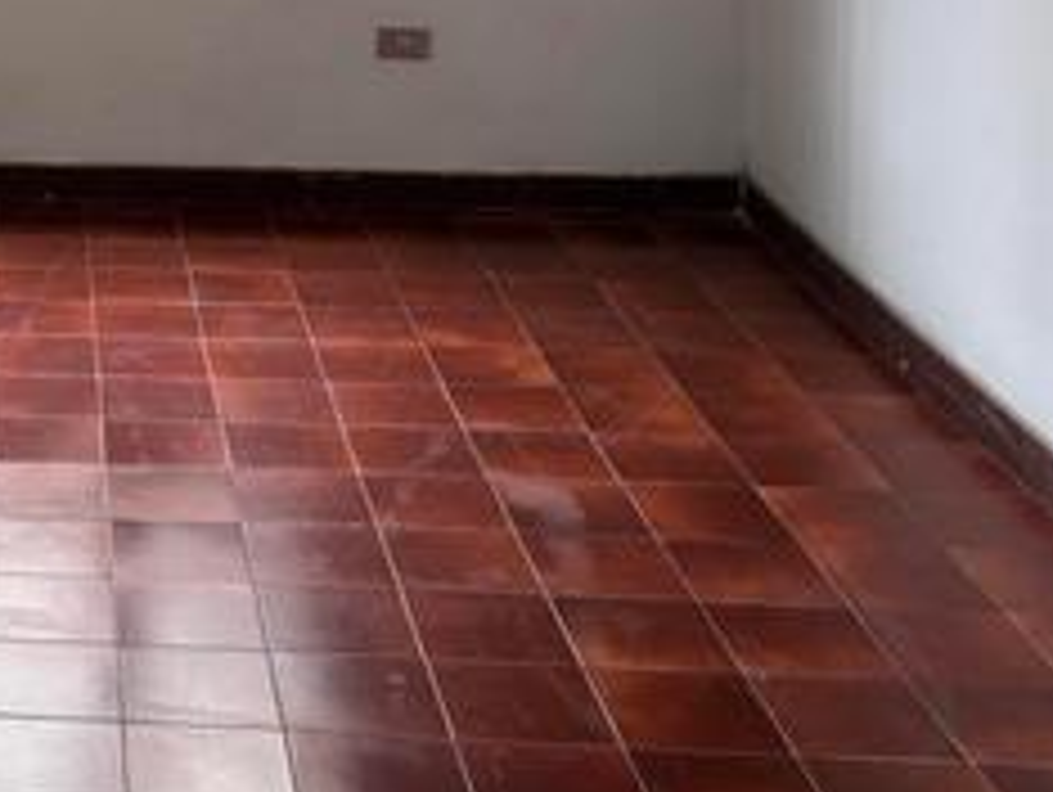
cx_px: -243
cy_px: -198
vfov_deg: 19.4
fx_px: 2162
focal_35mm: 71
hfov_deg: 24.5
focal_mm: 5.96
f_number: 1.6
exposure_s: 1/60
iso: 125
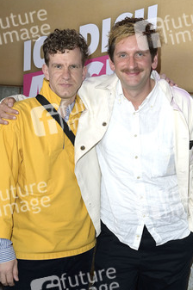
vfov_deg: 35.1
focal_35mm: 57
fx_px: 459
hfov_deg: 23.7
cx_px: 100
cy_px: 159
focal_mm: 48
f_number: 5
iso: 500
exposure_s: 1/200
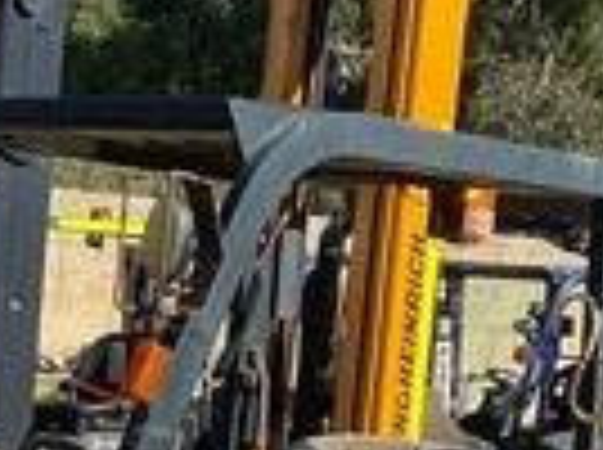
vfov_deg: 10.5
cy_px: 490
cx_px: -68
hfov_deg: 13.9
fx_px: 2417
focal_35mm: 139
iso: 16
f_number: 1.8
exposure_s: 1/1144
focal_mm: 3
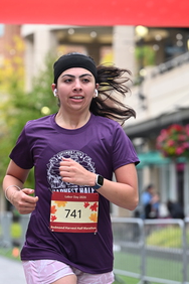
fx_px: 1260
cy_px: 137
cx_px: 98
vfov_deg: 12.8
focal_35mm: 160
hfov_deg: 8.6
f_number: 2.8
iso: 640
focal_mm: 82
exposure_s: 1/1600
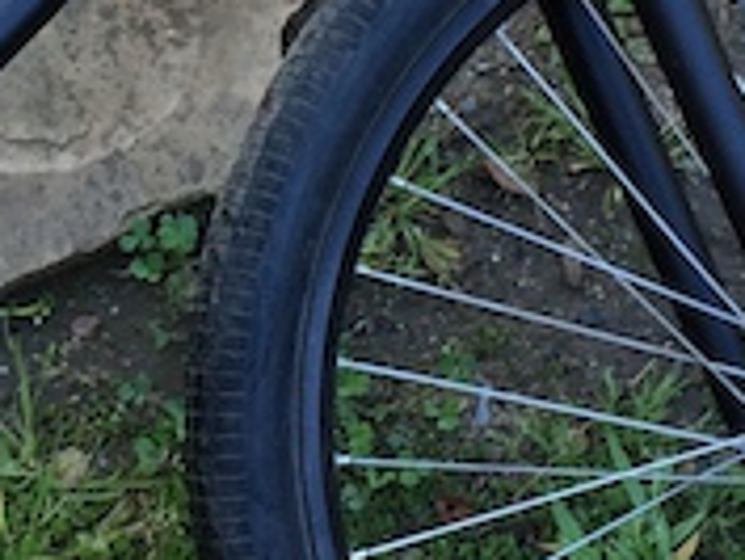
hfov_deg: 11.4
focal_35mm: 168
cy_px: -126
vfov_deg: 8.7
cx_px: -248
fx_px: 3618
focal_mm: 4.15
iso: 32
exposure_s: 1/60
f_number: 2.2
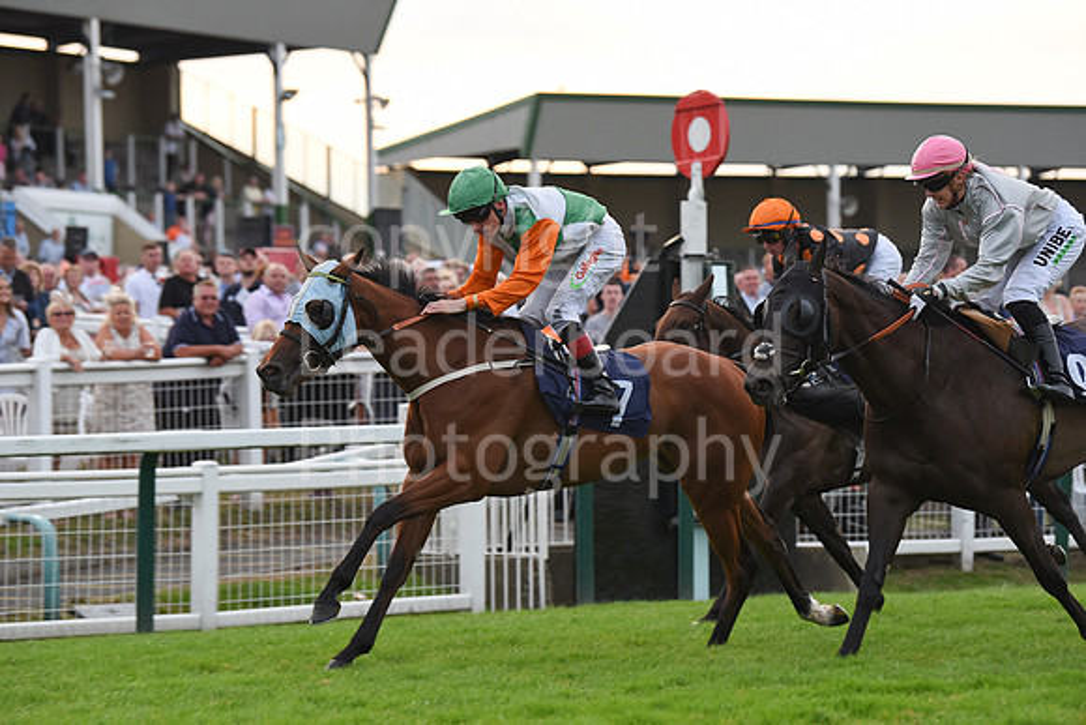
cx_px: 543
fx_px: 4224
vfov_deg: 9.8
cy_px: 362
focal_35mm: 140
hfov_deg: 14.7
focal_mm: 140
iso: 1600
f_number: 4
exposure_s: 1/1250
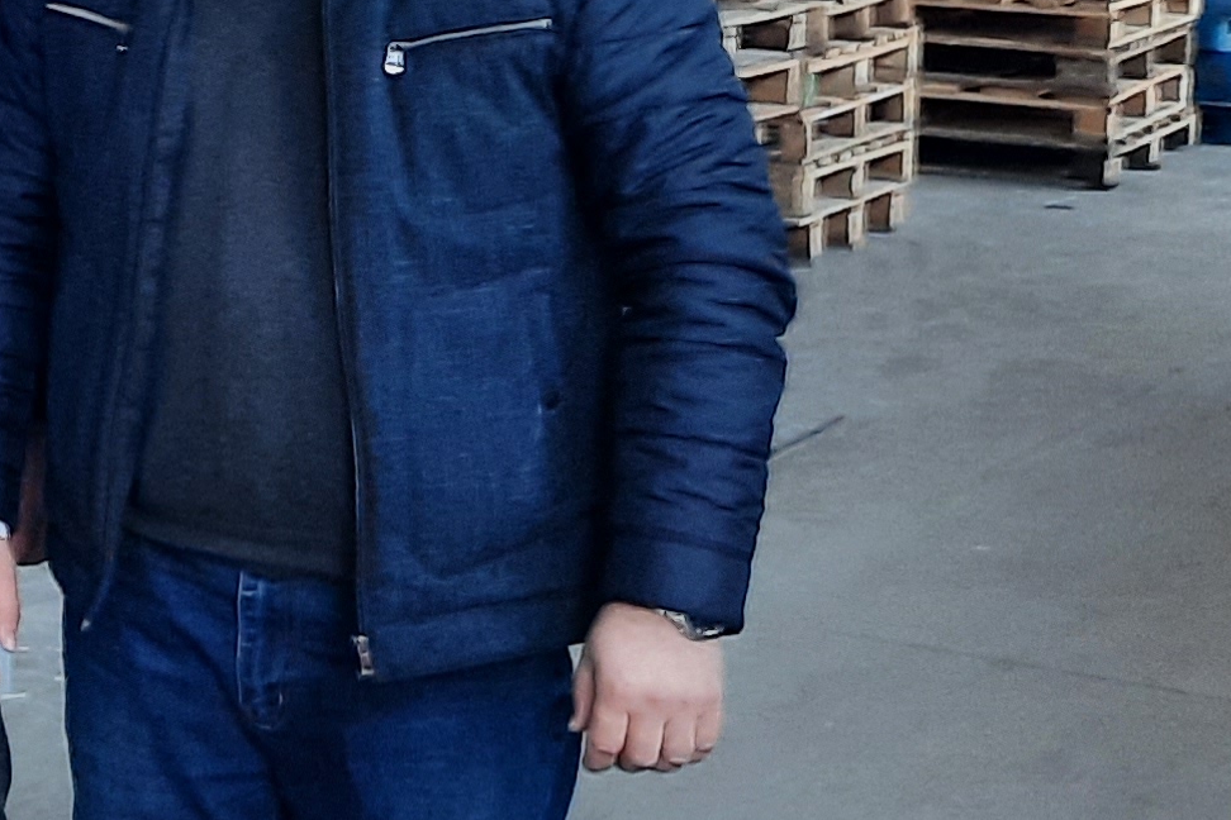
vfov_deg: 12.3
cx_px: -1087
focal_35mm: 107
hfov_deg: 15.8
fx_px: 3659
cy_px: -295
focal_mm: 4.6
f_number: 2
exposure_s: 1/50
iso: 100
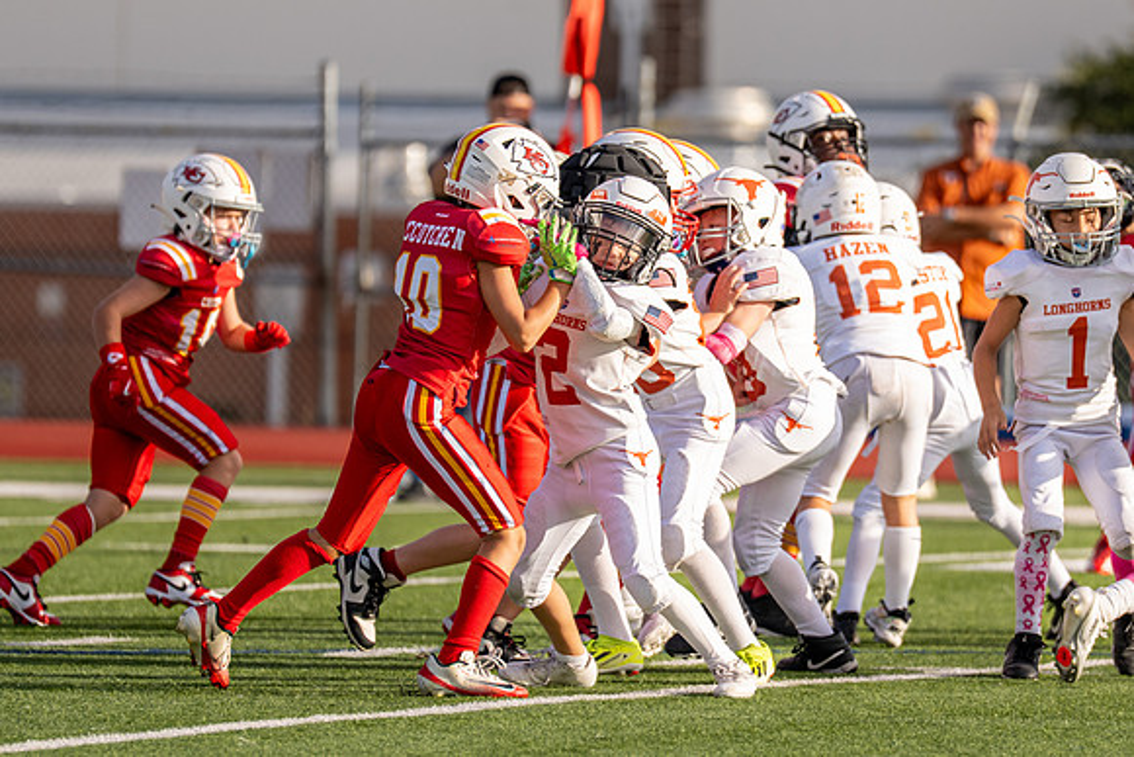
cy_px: 363
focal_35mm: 410
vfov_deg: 3.4
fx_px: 12926
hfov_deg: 5.0
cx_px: 690
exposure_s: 1/2500
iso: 200
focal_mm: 200
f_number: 2.8
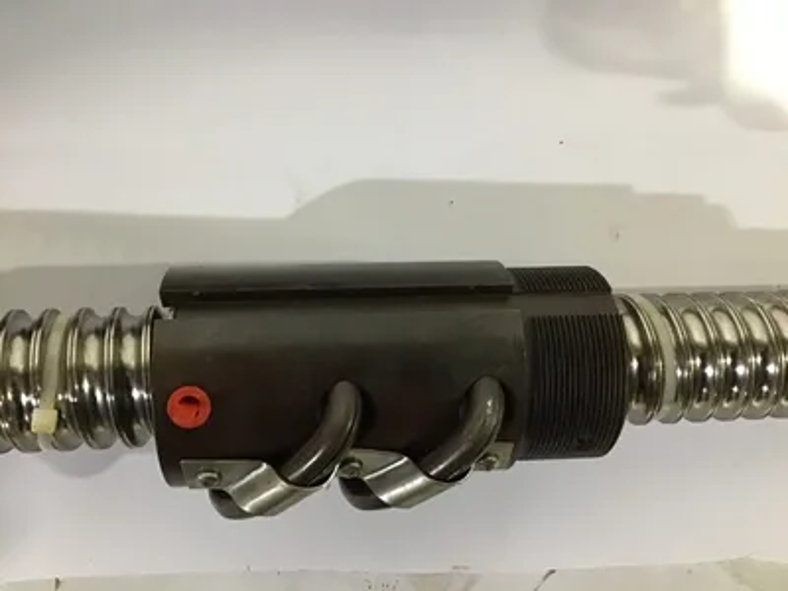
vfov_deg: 45.4
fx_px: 706
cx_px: 394
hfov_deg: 58.4
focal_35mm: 31
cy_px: 296
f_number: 2.4
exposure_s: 1/15
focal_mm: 3.3
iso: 320
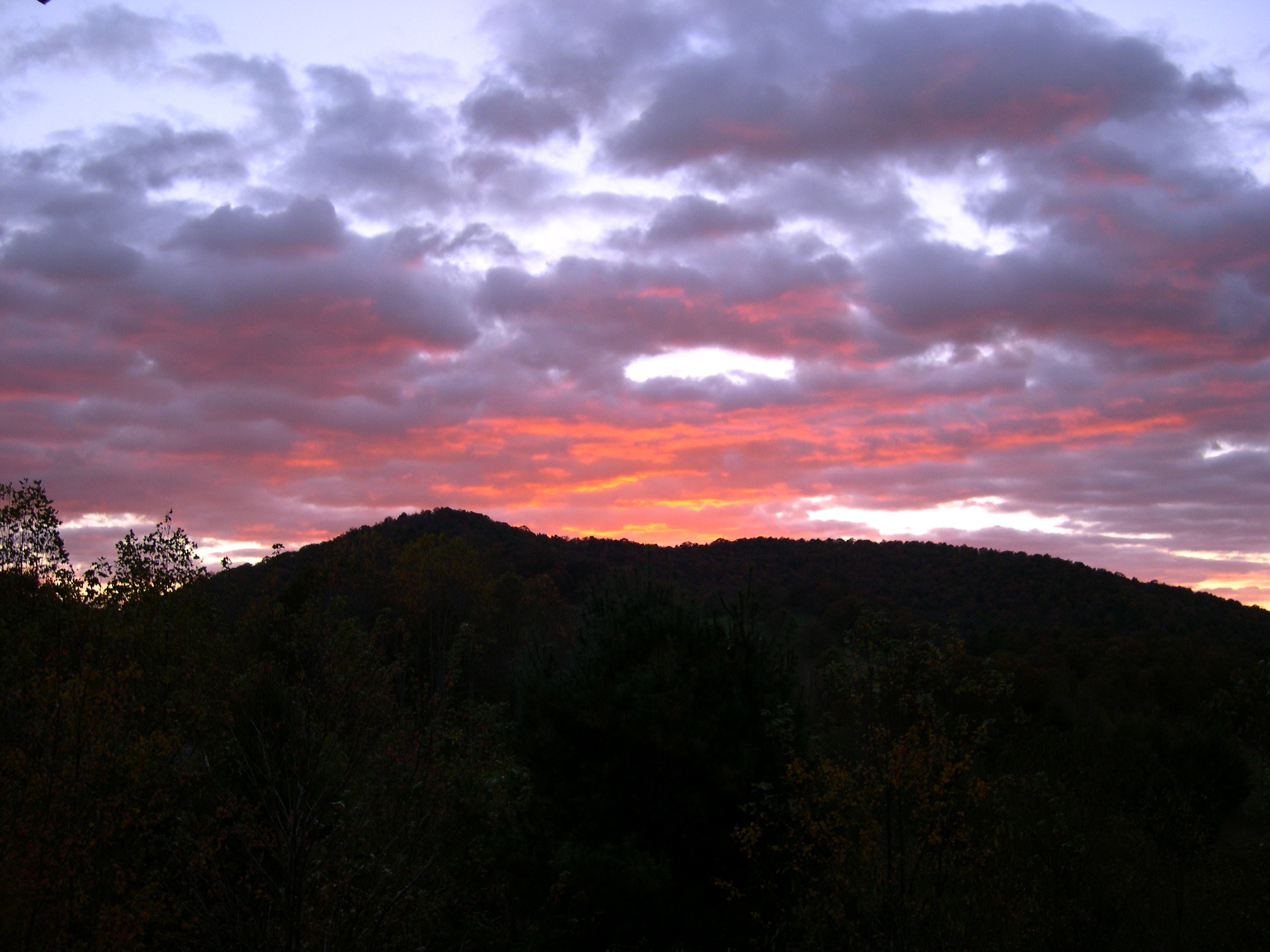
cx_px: 635
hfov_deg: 49.0
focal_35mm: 38
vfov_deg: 37.7
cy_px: 476
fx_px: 1394
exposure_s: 1/88
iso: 100
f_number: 2.8
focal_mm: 8
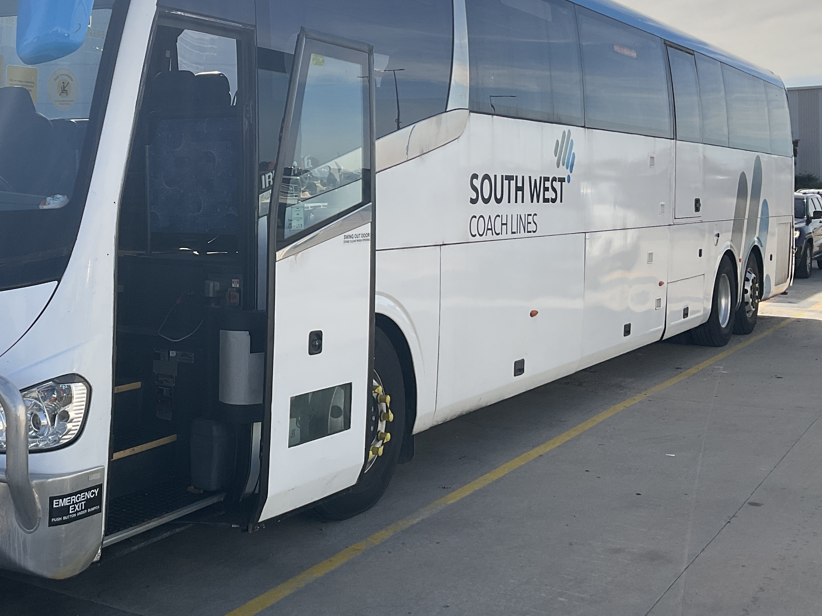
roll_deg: +0.6
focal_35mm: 45
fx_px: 1069
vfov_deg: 31.9
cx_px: 240
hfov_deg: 41.2
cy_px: 196
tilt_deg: +2.6
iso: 16
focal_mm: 3
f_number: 1.8
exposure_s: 1/1984
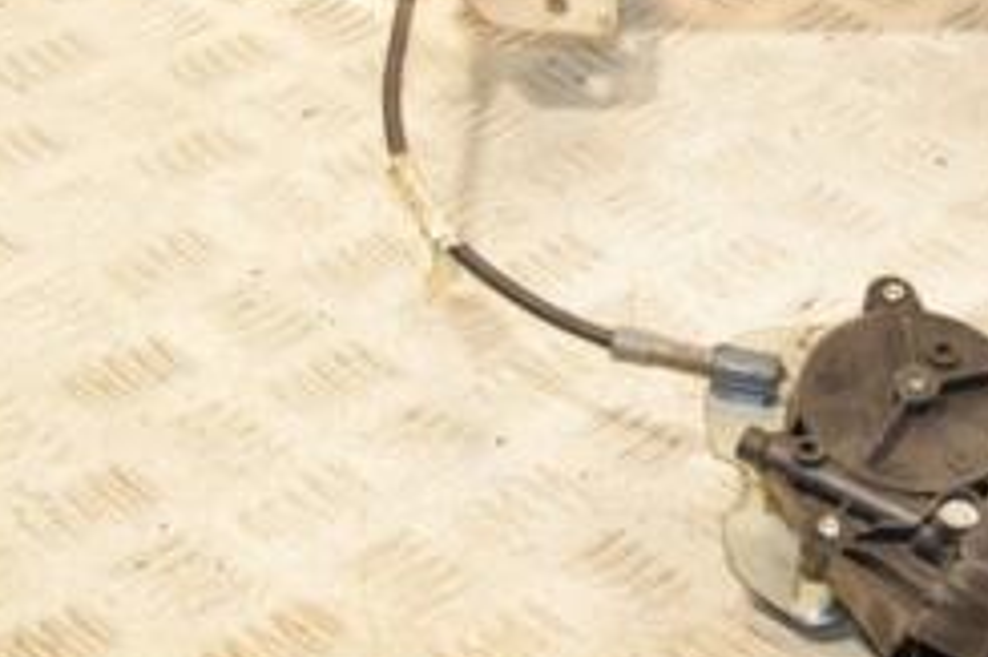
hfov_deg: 18.9
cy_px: 169
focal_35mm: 103
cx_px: 1125
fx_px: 2825
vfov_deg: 13.2
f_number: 7.1
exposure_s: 1/200
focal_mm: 28
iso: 1600
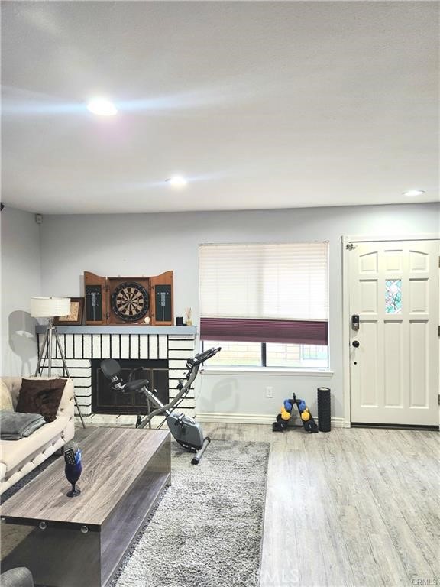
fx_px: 390
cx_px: 220
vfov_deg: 73.9
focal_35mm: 23
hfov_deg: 58.9
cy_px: 294
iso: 250
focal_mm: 5.4
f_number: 1.8
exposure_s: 1/120
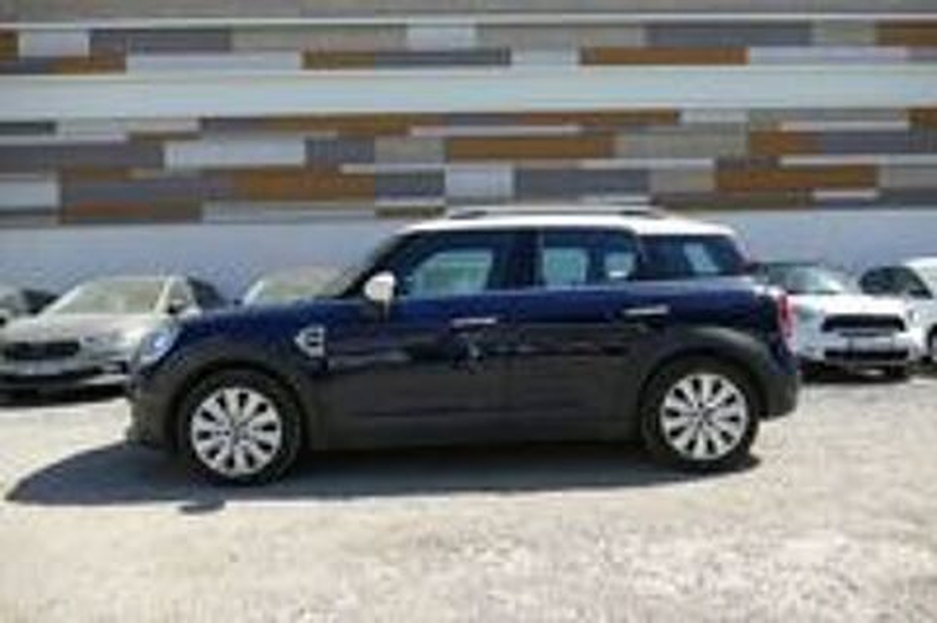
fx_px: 650
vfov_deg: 51.2
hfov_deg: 71.6
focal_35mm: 25
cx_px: 468
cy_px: 312
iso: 125
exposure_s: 1/1000
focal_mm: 9.12
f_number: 2.8
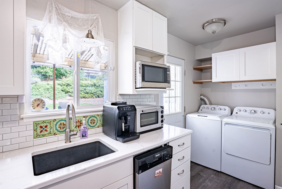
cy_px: 94
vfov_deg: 73.8
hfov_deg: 96.7
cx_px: 141
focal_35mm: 16
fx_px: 125
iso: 400
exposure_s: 1/250
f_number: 8
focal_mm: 16
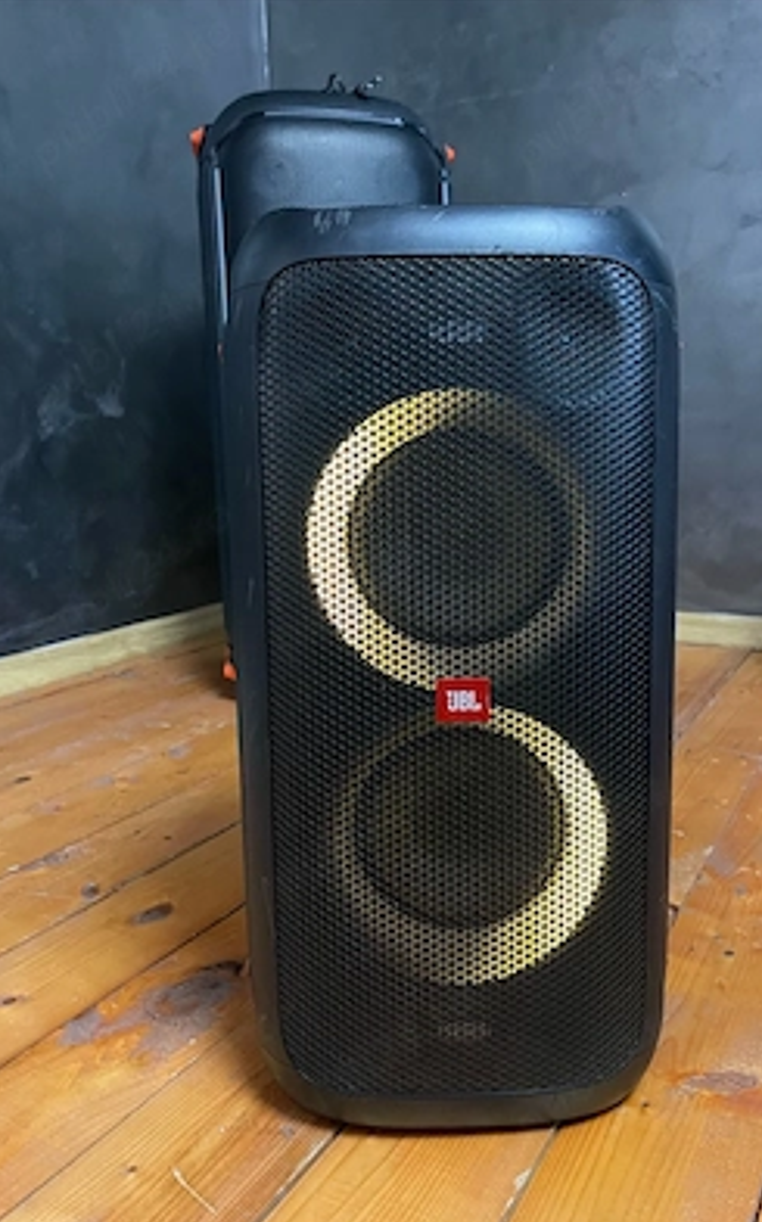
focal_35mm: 27
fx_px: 899
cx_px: 435
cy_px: 616
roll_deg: +1.1
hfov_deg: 45.8
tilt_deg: -10.5
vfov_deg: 68.4
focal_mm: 5.1
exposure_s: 1/30
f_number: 1.6
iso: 800
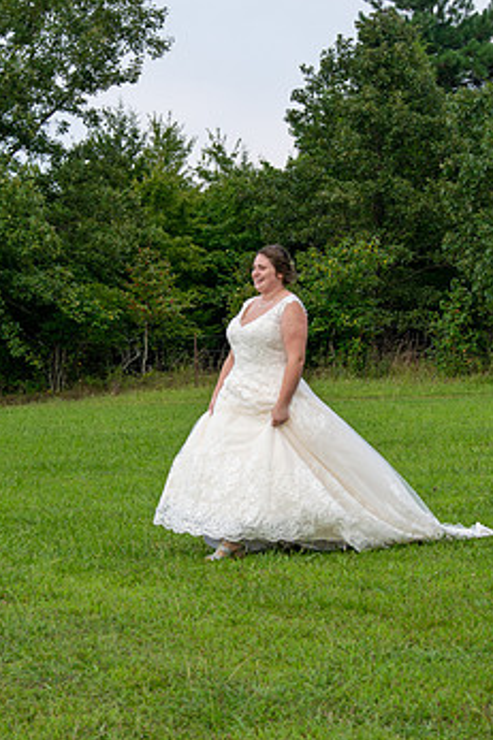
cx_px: 237
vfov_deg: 19.1
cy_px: 352
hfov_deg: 12.8
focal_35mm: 107
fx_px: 2200
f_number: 7.1
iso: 100
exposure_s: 1/200
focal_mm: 55
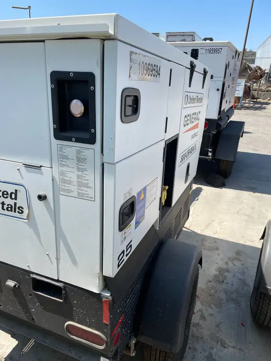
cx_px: 136
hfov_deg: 53.1
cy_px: 180
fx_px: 271
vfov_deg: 67.3
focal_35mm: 26
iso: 32
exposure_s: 1/2681
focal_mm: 4.2
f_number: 1.6
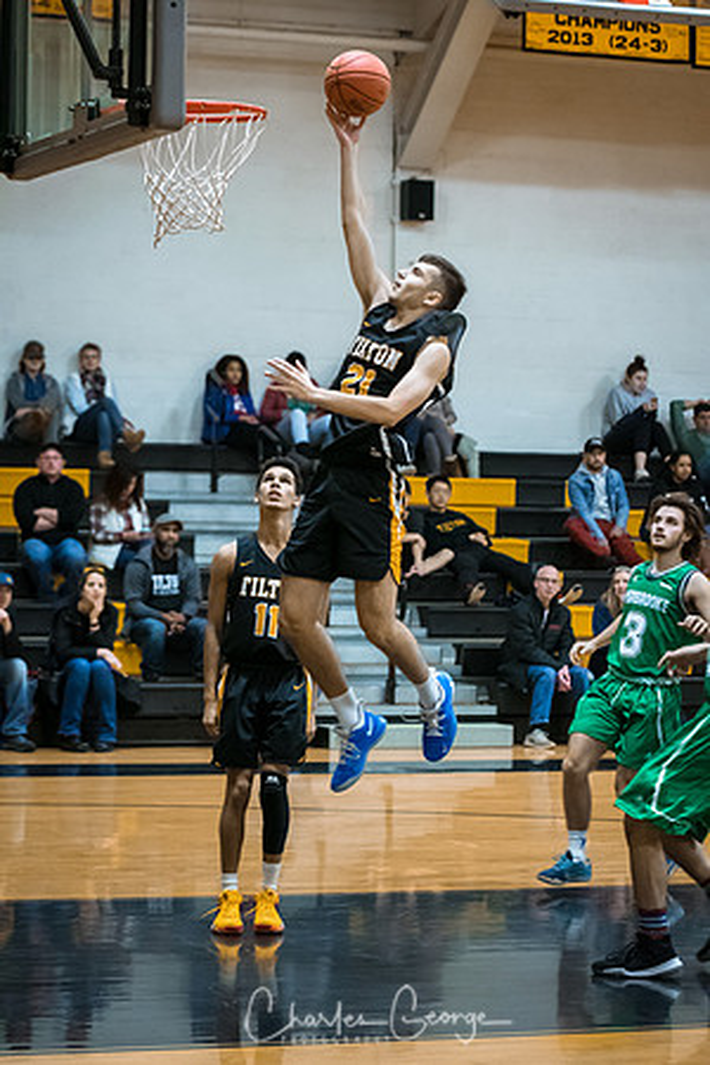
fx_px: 3106
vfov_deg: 19.5
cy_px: 532
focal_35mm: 105
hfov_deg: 13.0
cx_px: 355
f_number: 2.8
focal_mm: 70
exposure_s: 1/400
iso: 3200
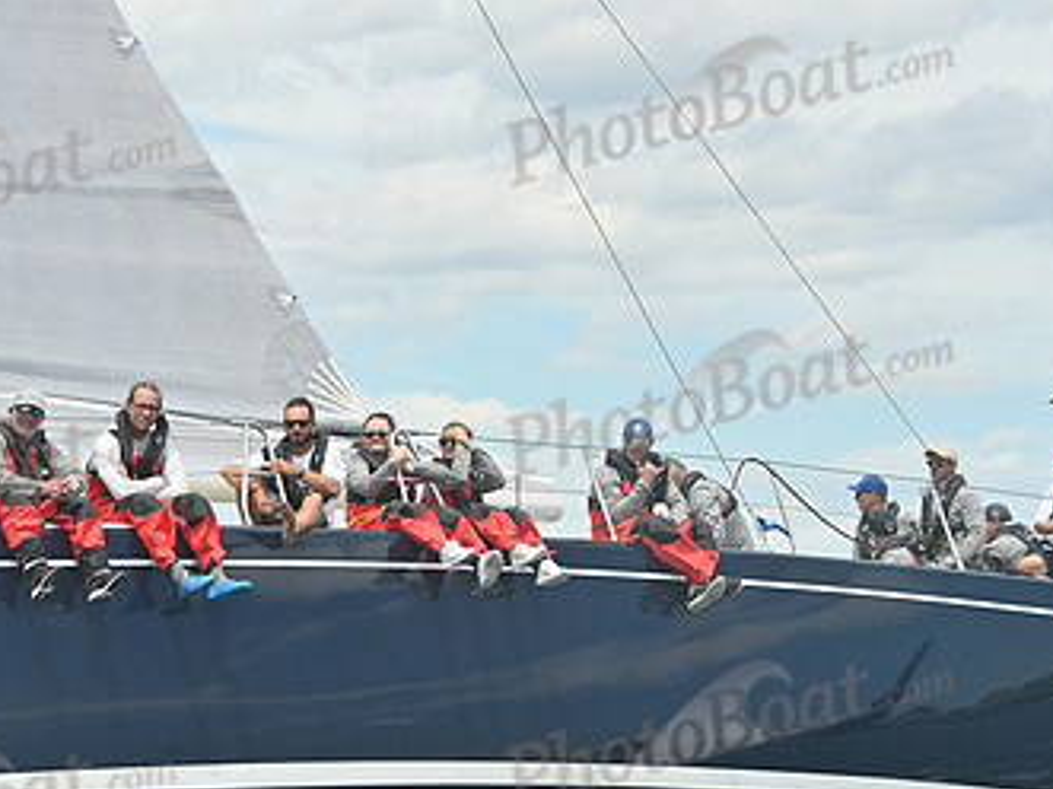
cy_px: 606
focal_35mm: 160
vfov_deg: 9.3
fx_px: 4865
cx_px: 344
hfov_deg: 12.3
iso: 250
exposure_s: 1/1250
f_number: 7.1
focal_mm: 95
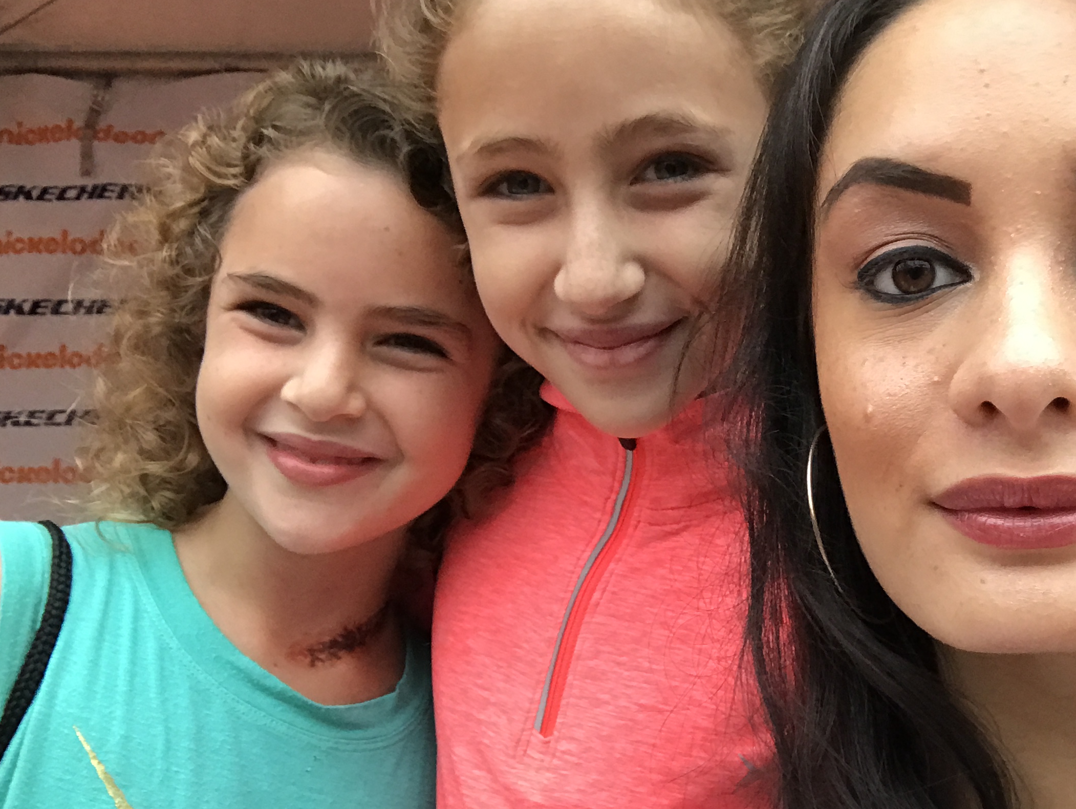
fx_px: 1462
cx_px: 764
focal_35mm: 47
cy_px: 534
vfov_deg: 30.7
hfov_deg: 39.6
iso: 40
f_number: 2.2
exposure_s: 1/30
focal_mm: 2.87
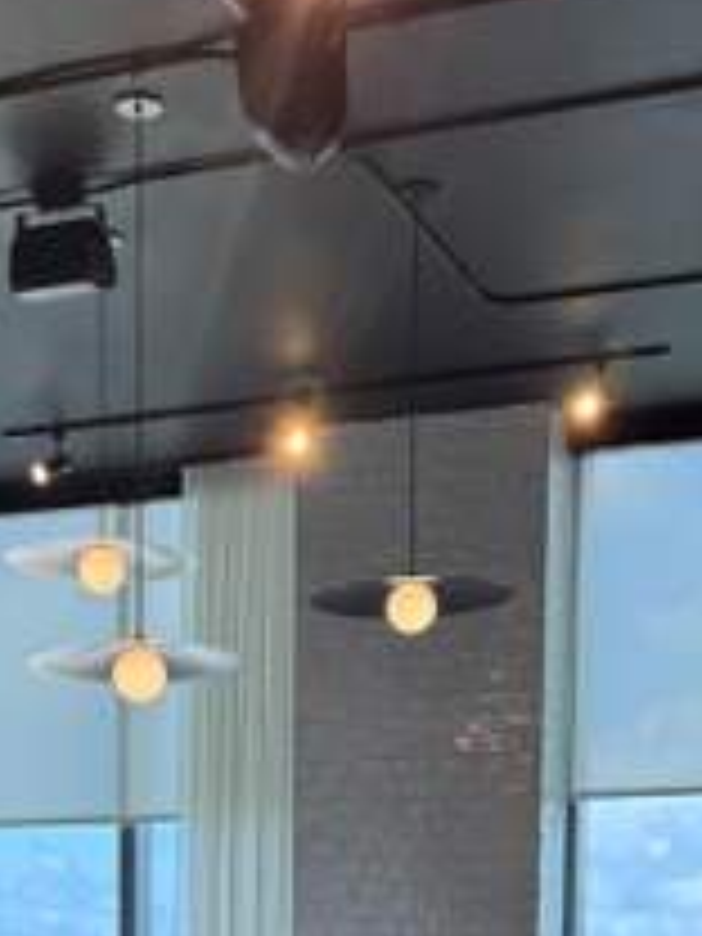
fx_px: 2001
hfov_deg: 19.8
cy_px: 1084
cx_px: 202
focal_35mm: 74
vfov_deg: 24.2
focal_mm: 6.76
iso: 125
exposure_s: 1/240
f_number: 1.78
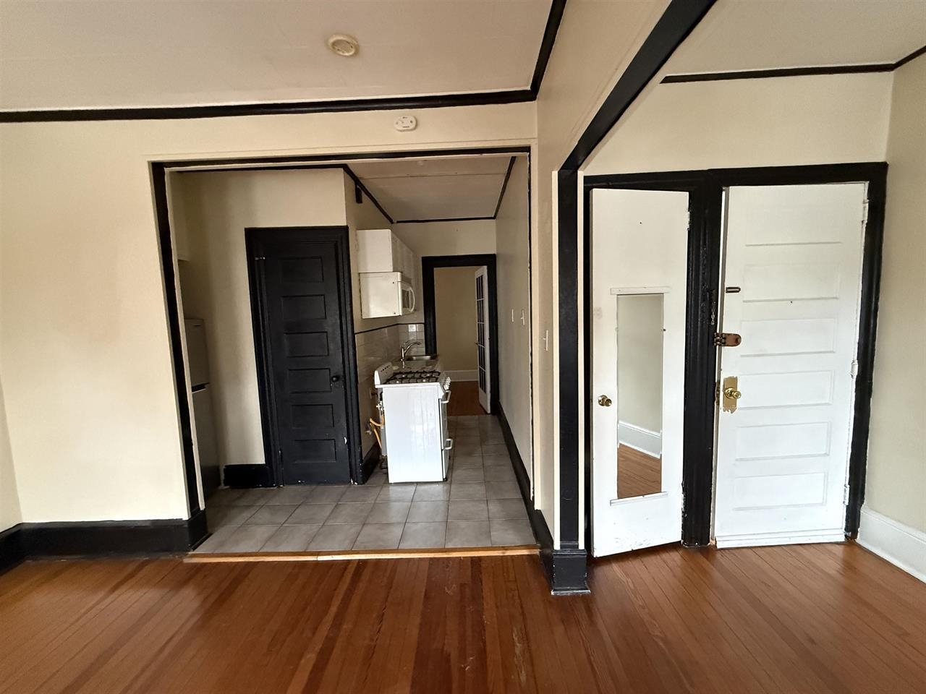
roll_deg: +2.2
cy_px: 347
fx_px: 375
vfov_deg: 85.7
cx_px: 463
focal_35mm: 14
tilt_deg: -5.4
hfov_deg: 102.1
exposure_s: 1/60
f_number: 2.2
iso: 1000
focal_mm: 2.22
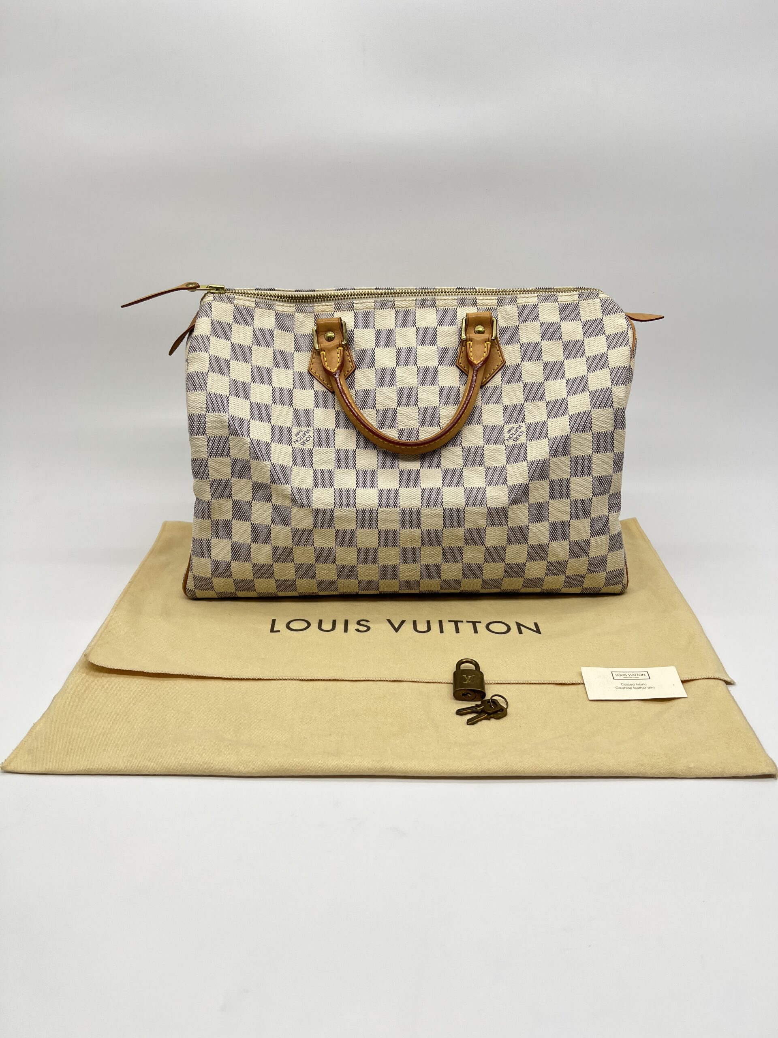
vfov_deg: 67.3
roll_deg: +0.0
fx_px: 779
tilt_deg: -24.0
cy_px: 519
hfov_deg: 53.1
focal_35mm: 26
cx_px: 389
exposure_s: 1/185
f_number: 1.5
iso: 40
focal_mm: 5.7
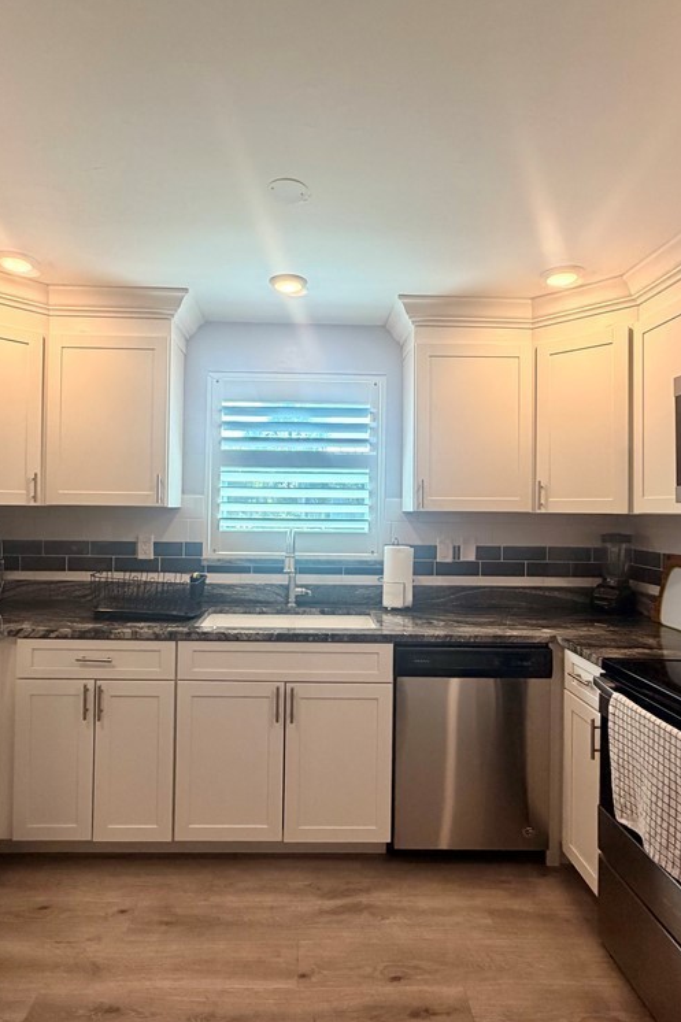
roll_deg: -1.1
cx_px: 321
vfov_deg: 84.0
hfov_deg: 61.9
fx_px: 568
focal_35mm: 20
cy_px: 499
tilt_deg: +0.8
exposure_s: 1/120
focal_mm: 2.22
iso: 200
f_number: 2.2
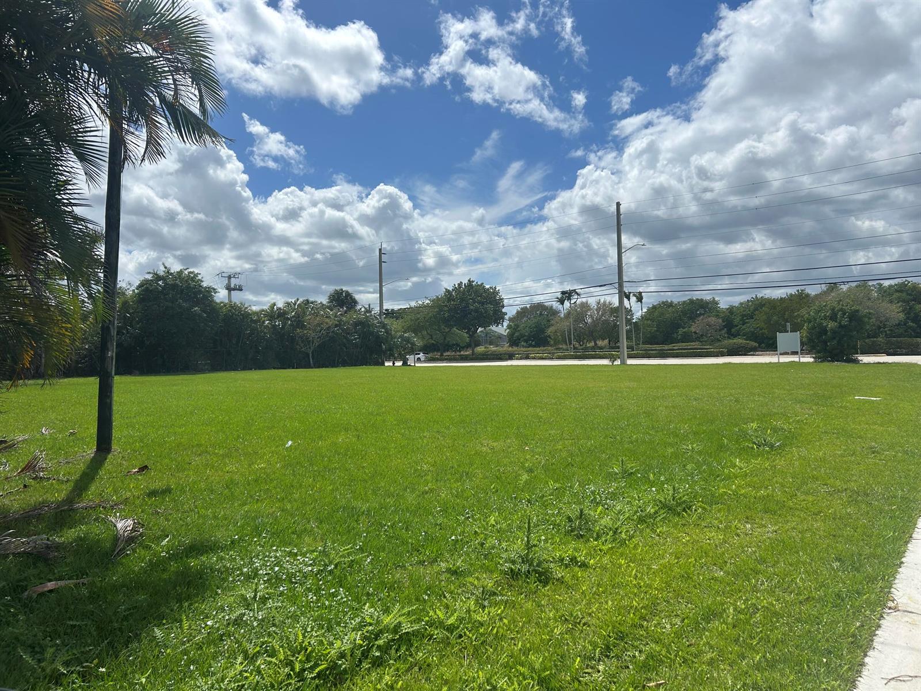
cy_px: 346
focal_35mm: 26
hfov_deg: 67.3
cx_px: 460
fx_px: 692
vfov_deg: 53.1
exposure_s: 1/10309
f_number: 1.5
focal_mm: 5.7
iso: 50
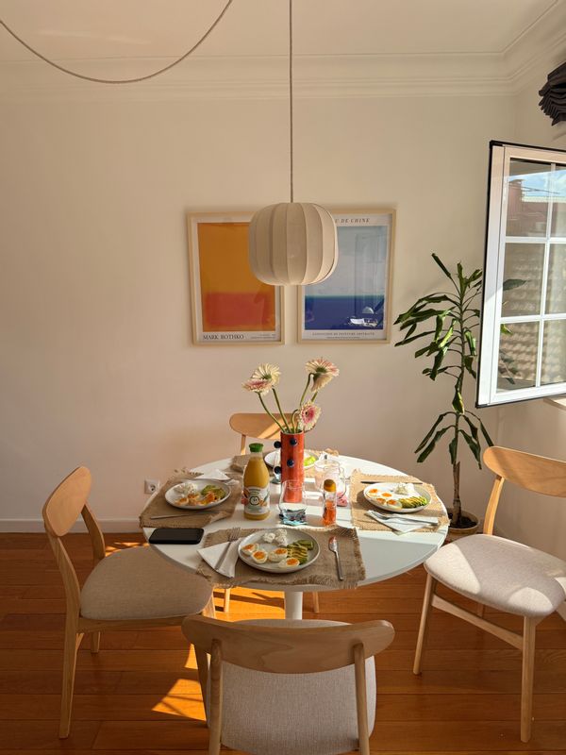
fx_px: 523
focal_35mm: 24
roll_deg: +0.9
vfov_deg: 71.6
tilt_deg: -10.8
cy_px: 378
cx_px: 283
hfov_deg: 56.8
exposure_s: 1/1949
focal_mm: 6.76
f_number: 1.78
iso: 100
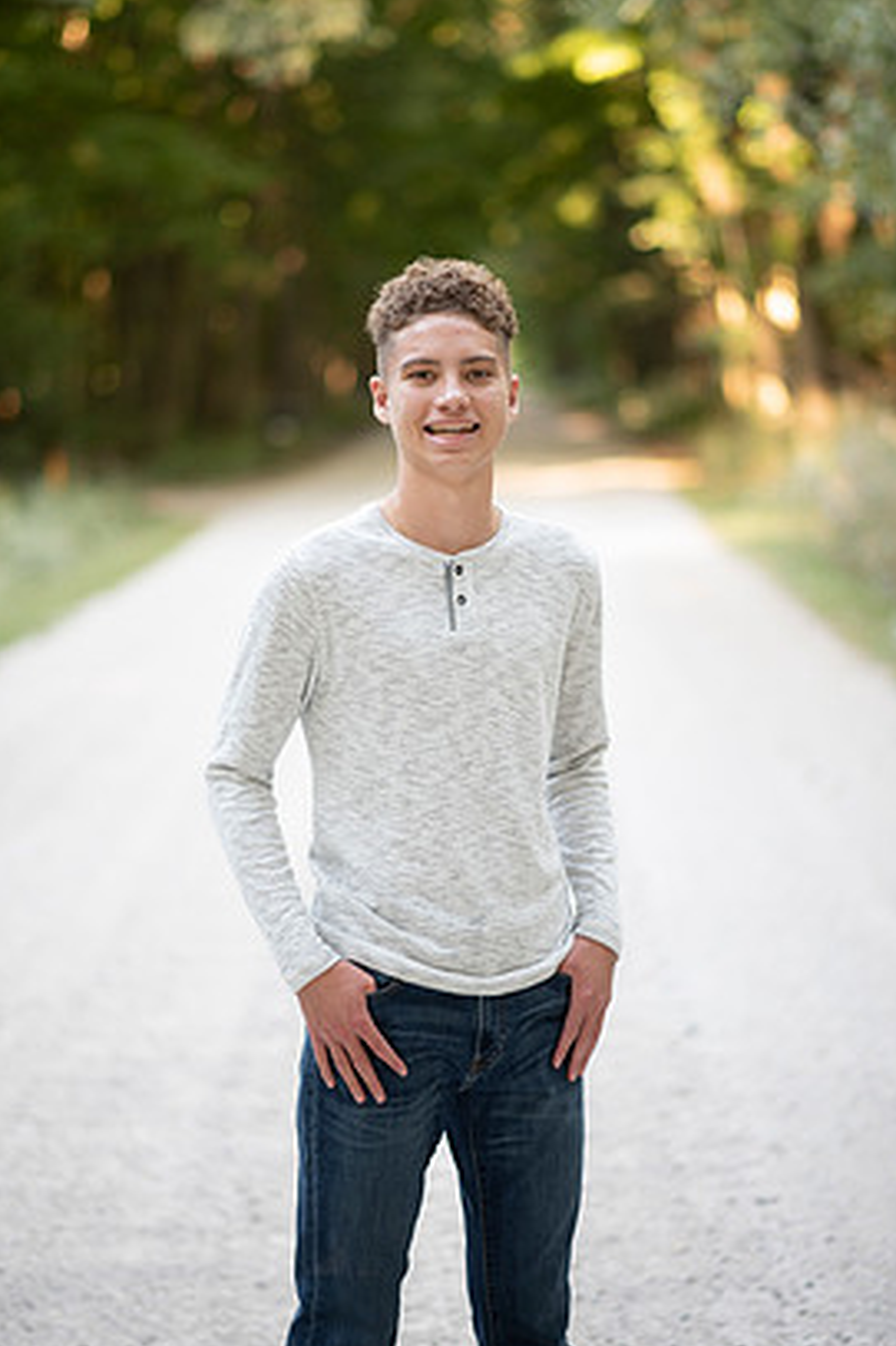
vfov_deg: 21.7
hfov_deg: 14.5
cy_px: 628
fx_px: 3512
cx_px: 427
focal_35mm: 94
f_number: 1.8
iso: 250
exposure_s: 1/160
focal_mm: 85
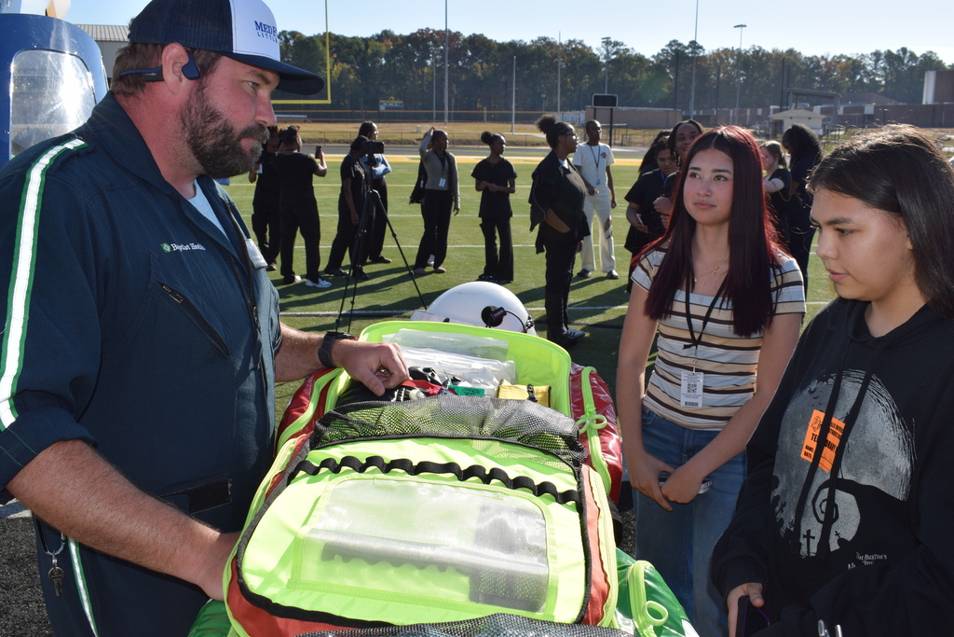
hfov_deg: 55.1
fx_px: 914
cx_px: 477
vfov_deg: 38.4
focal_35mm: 34
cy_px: 318
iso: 100
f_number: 13
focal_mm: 23
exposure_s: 1/200
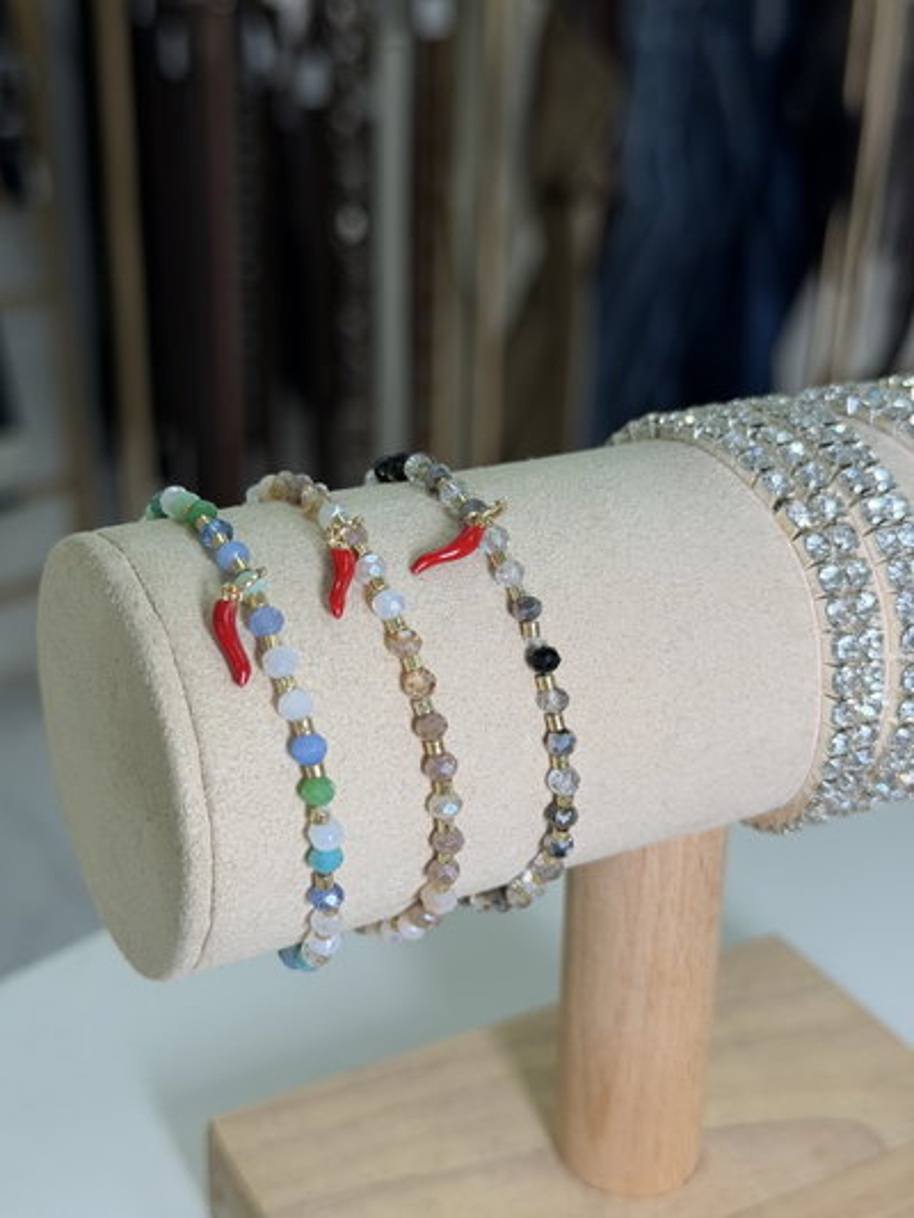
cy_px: 609
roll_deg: -1.8
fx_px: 1689
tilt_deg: -24.6
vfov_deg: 39.6
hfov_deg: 30.3
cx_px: 457
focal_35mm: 48
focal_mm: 6.76
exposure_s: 1/100
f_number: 1.78
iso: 50
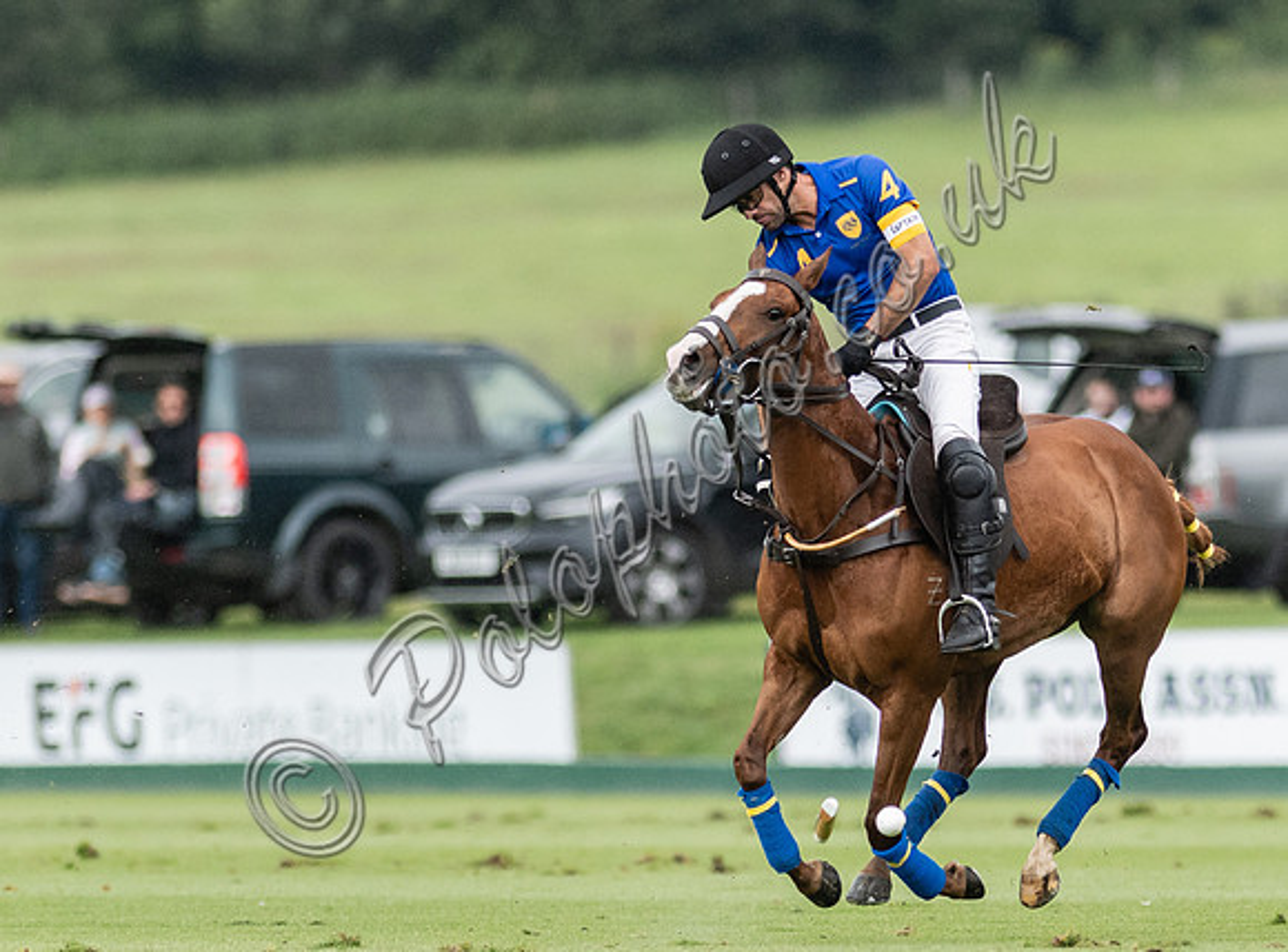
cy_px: 760
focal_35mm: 858
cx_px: 939
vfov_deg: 1.7
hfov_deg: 2.3
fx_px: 31762
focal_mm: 300
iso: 640
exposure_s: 1/8000
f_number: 2.8
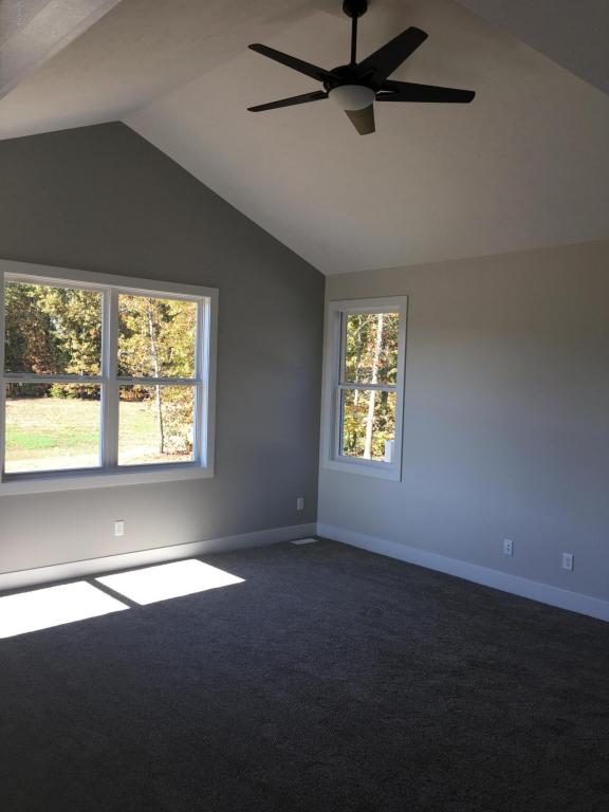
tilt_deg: -1.6
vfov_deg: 61.7
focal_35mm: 29
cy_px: 406
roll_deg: -0.9
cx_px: 304
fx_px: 680
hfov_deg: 48.2
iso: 25
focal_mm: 4.15
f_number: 2.2
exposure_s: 1/120
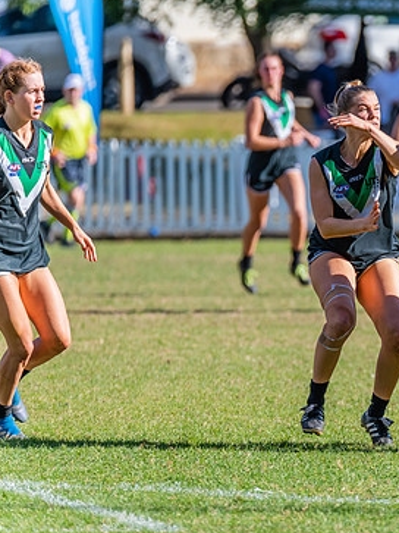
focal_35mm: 646
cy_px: 275
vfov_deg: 3.1
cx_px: 420
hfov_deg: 2.3
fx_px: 9934
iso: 800
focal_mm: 420
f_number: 7.1
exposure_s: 1/1600
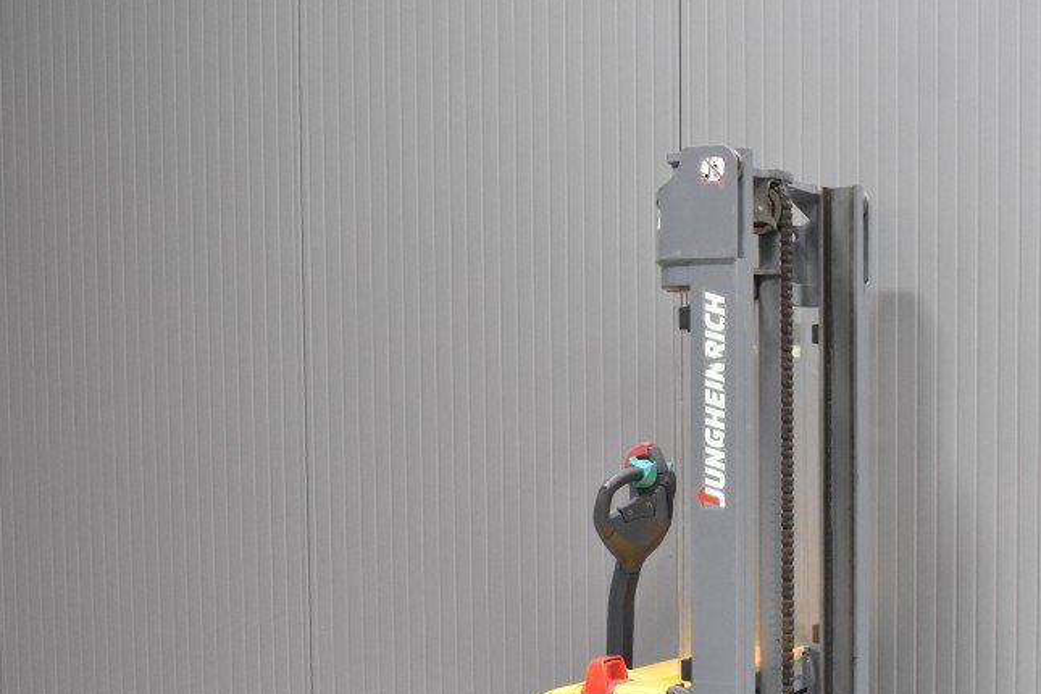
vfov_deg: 20.0
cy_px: 612
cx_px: 773
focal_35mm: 67
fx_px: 1937
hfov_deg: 29.6
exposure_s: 1/40
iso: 1600
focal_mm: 24
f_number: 4.5
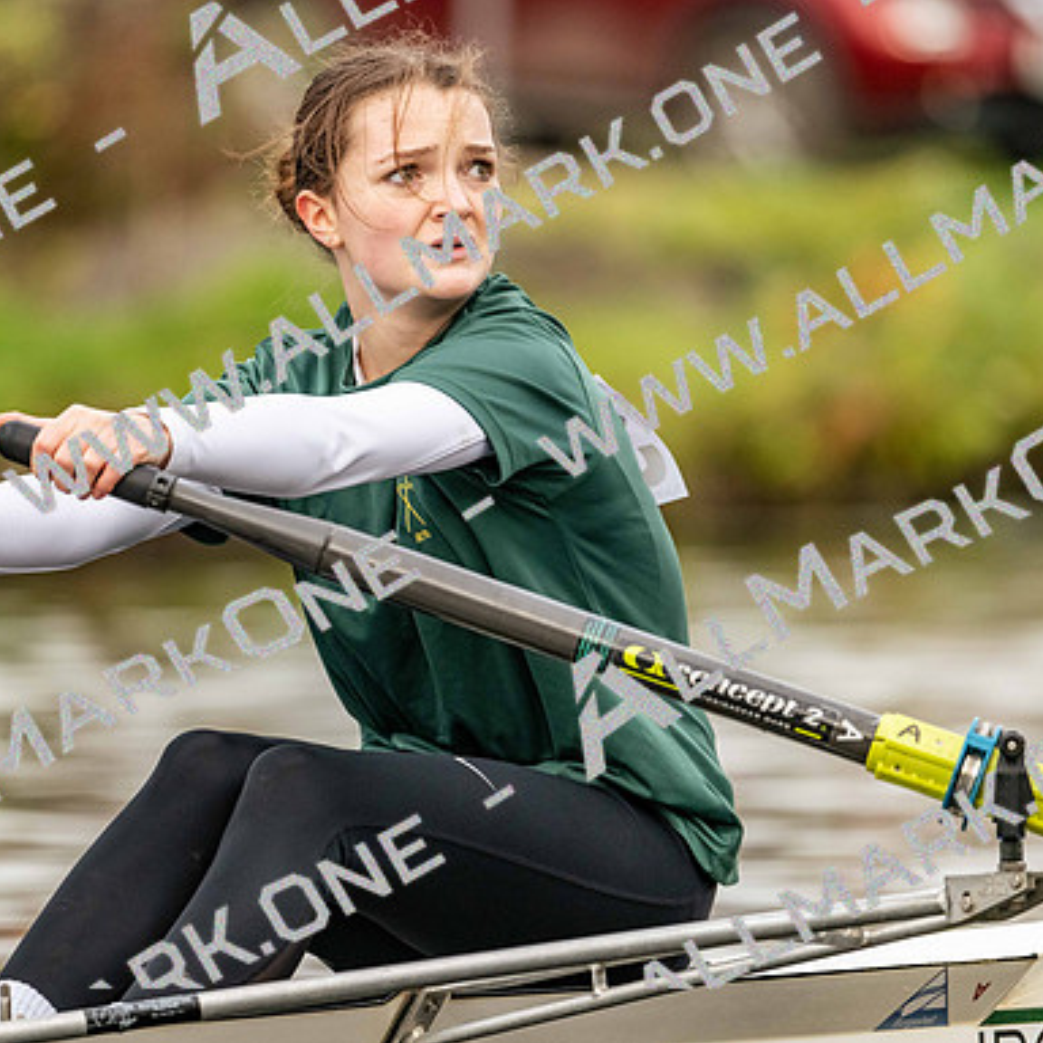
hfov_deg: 3.4
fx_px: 17488
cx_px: 340
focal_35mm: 513
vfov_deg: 3.4
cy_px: 523
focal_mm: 400
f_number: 4.5
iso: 2000
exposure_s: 1/2500
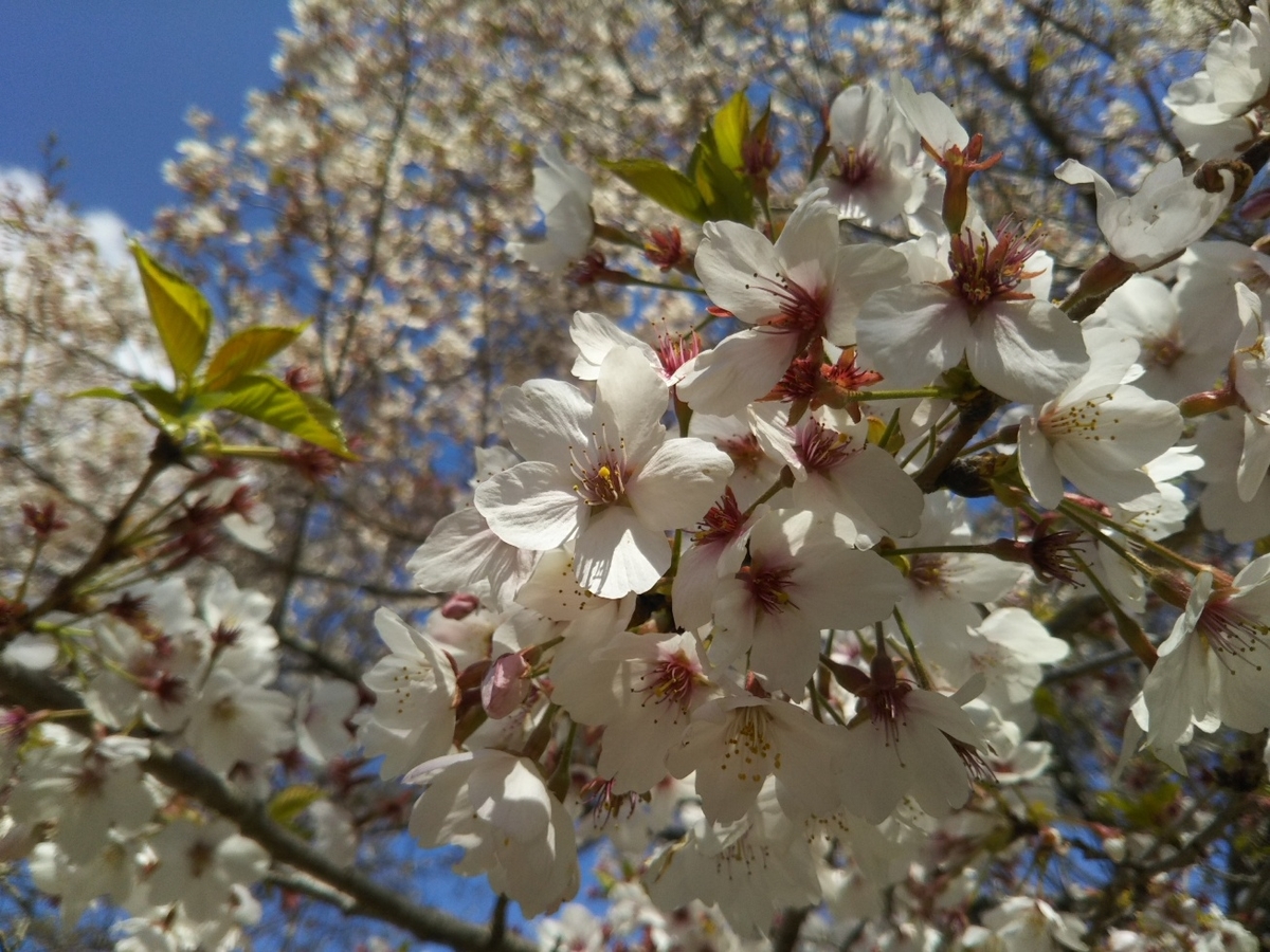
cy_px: 476
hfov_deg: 60.0
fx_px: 1101
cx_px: 635
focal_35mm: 30
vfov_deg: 46.8
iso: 25
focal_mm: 4
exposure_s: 1/1413
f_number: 2.2
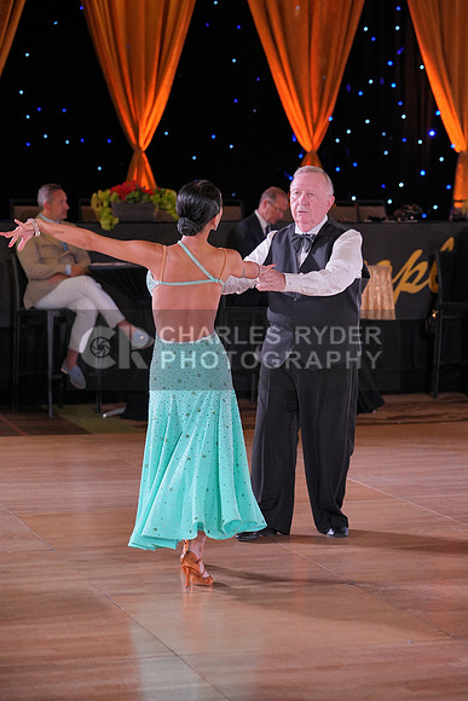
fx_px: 1832
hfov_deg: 14.6
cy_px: 350
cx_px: 234
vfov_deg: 21.7
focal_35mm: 94
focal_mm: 94
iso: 2000
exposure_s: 1/400
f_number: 4
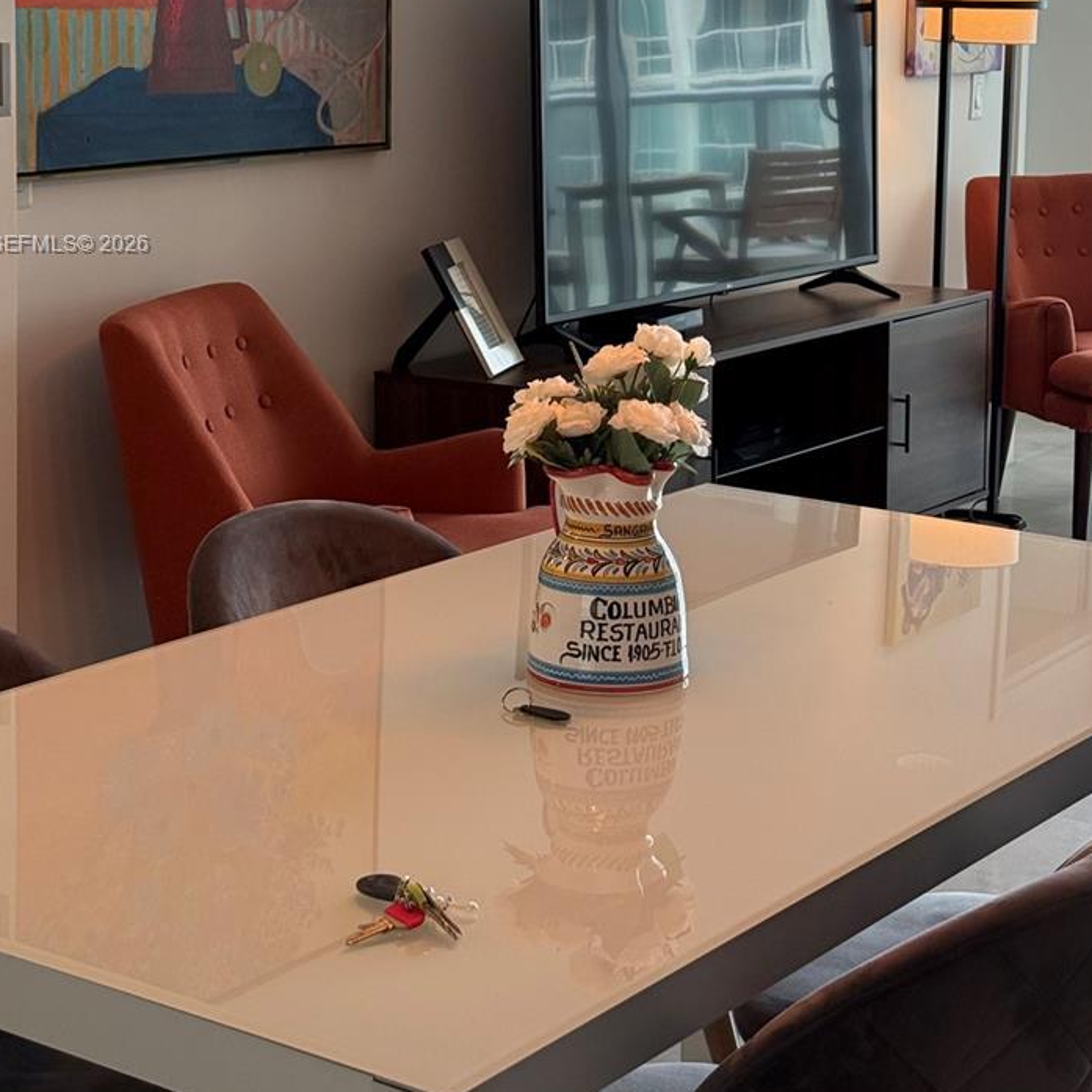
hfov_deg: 23.7
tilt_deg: -6.3
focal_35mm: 73
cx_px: 564
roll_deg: -1.0
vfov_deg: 23.4
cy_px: 246
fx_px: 2605
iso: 160
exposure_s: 1/120
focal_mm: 6.76
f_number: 1.78
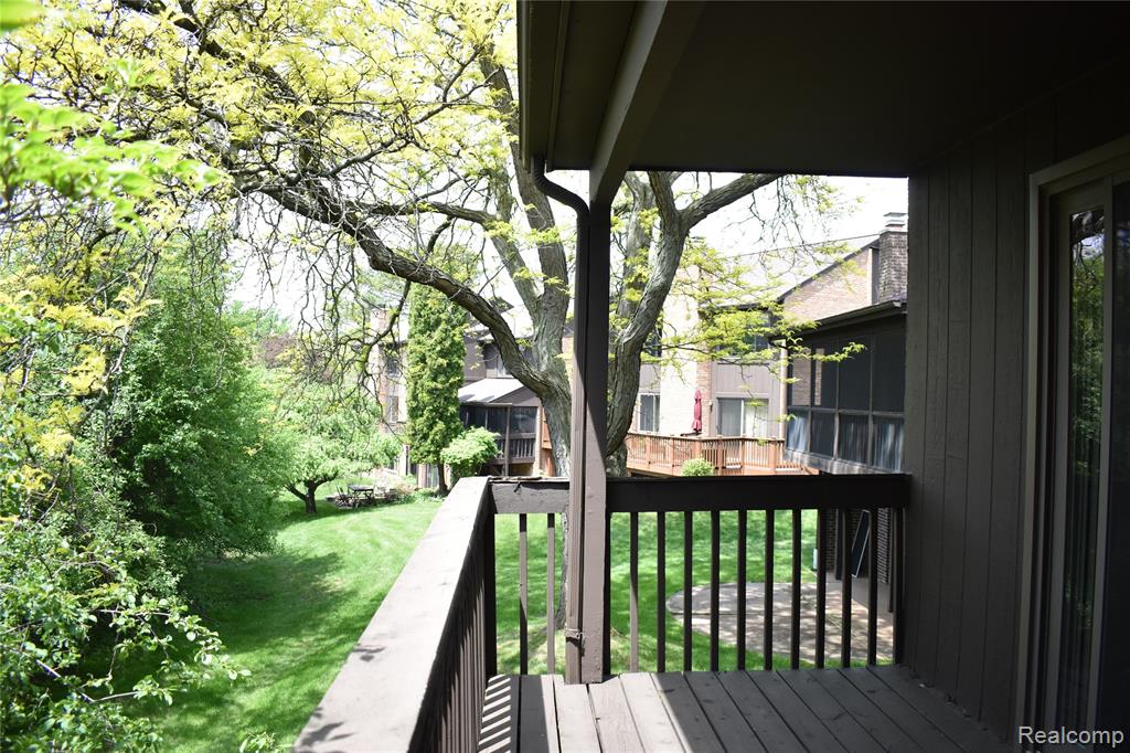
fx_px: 847
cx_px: 565
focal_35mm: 27
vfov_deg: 47.9
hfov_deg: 67.4
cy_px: 376
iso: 800
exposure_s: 1/1250
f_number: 4.5
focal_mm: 18
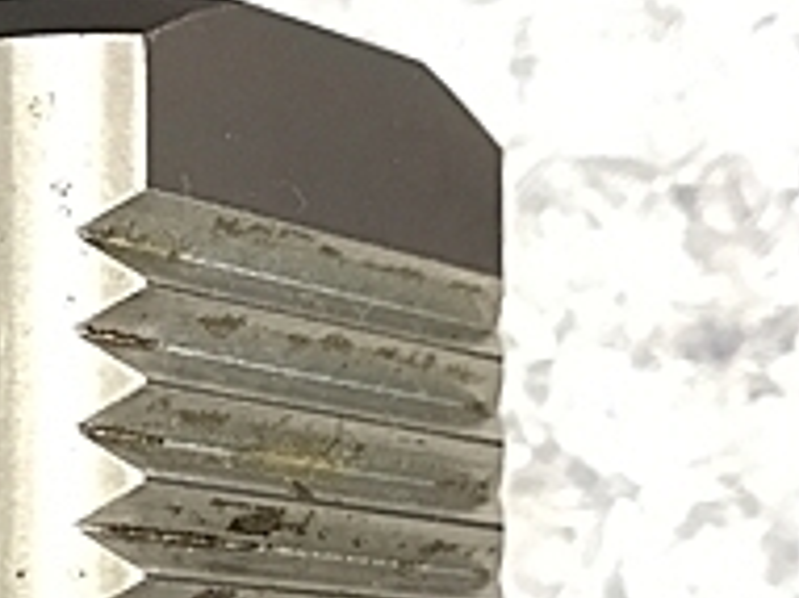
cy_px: 749
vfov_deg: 15.1
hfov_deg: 20.0
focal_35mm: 94
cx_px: -67
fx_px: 2168
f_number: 1.8
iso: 40
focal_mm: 3.99
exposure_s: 1/17
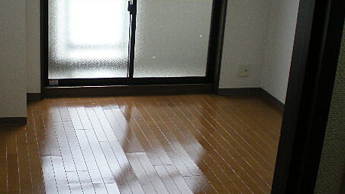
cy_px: 112
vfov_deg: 20.7
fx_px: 531
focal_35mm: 58
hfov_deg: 35.7
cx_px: 116
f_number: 3.1
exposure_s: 1/59.8
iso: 127
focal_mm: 6.3
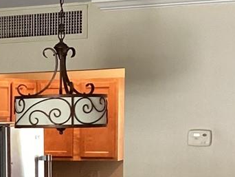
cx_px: -153
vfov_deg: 10.1
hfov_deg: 12.7
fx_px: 985
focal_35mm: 145
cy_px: 195
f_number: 2.4
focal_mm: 3.3
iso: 320
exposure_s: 1/60
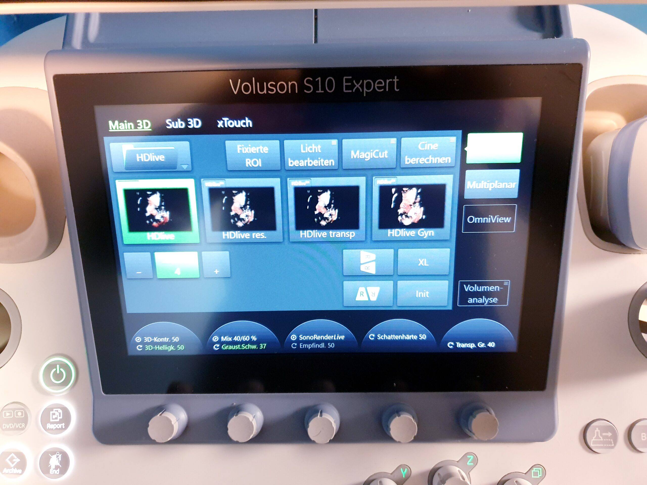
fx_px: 486
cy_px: 242
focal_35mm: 26
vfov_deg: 53.1
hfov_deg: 67.3
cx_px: 324
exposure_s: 1/33
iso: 320
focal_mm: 4.3
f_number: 1.5
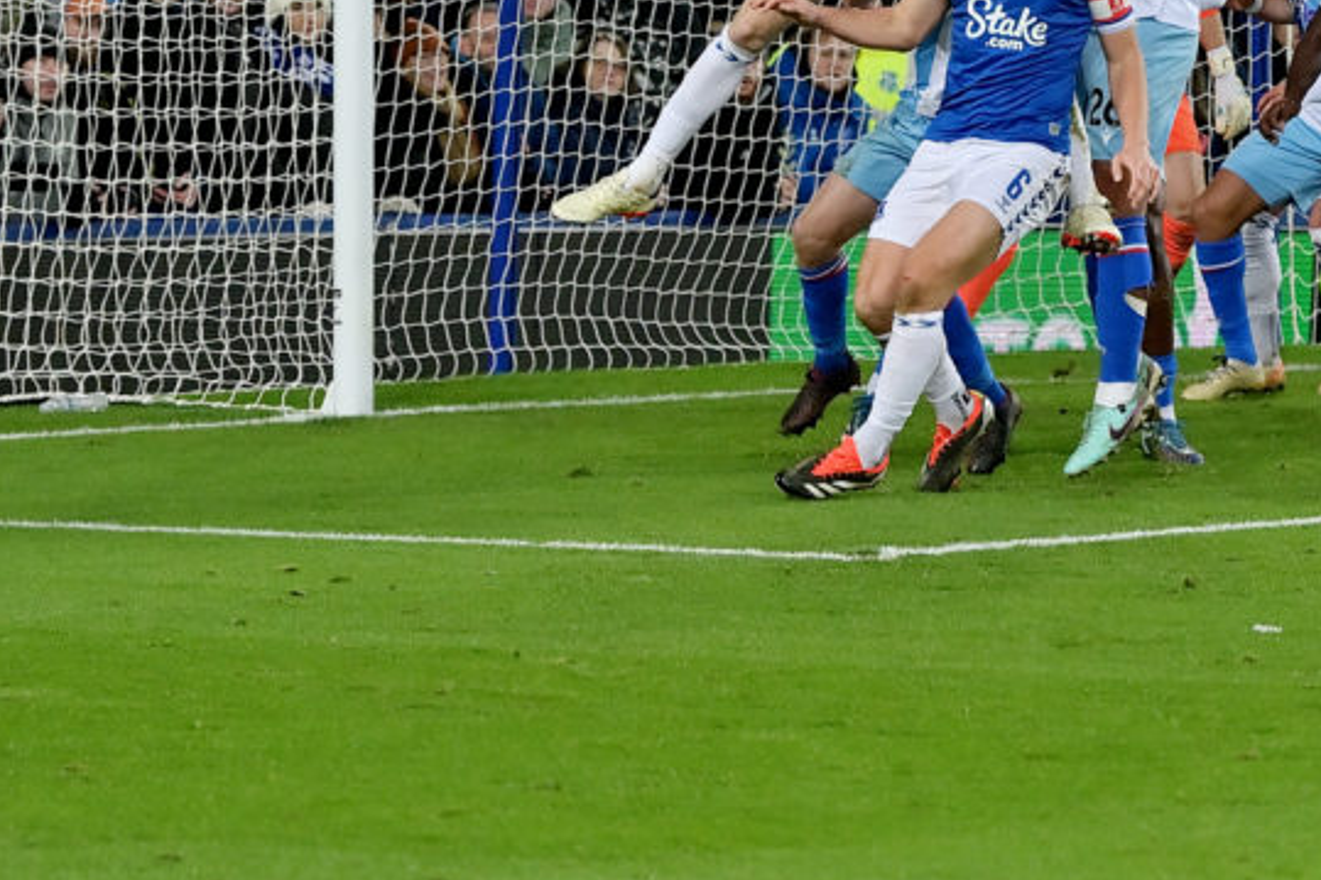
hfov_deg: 5.9
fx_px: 12802
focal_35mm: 349
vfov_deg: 3.9
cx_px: 897
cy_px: 91
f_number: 3.5
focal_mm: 165
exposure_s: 1/1600
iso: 1250
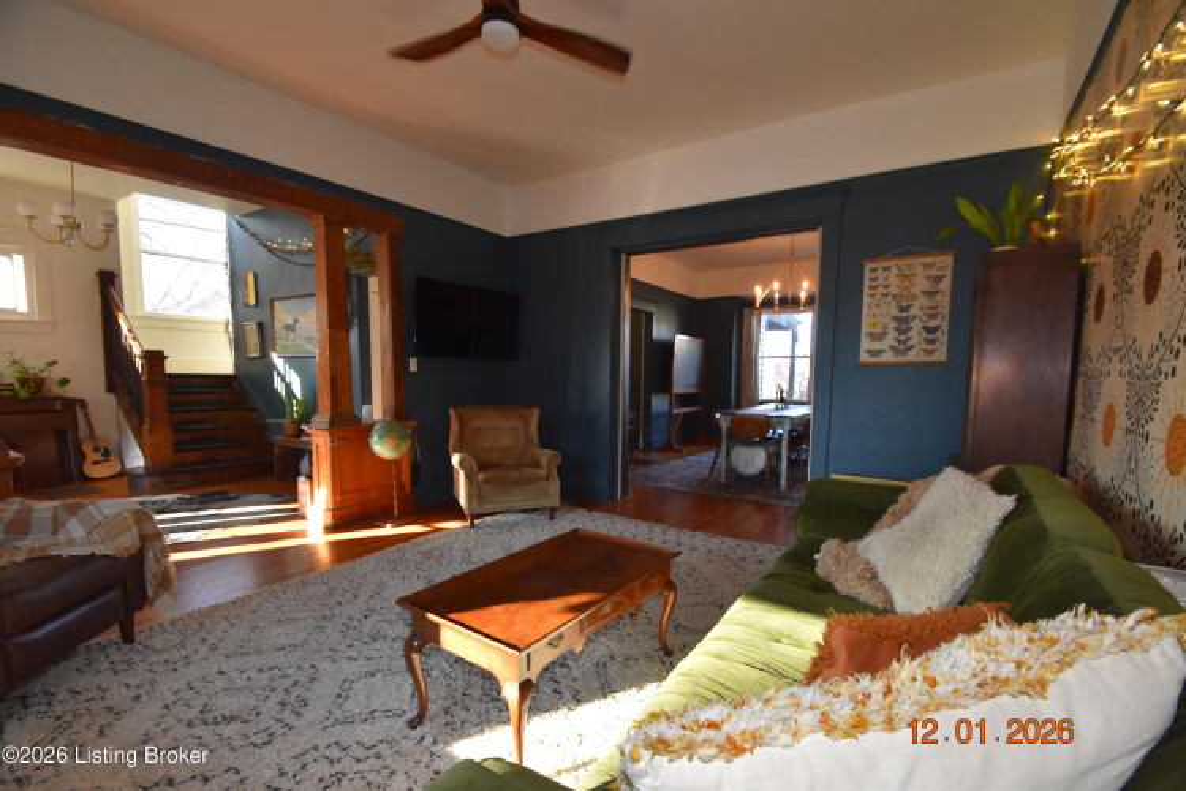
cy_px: 396
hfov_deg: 100.4
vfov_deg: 77.3
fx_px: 494
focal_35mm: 15
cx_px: 593
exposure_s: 1/125
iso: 800
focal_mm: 10
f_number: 5.6
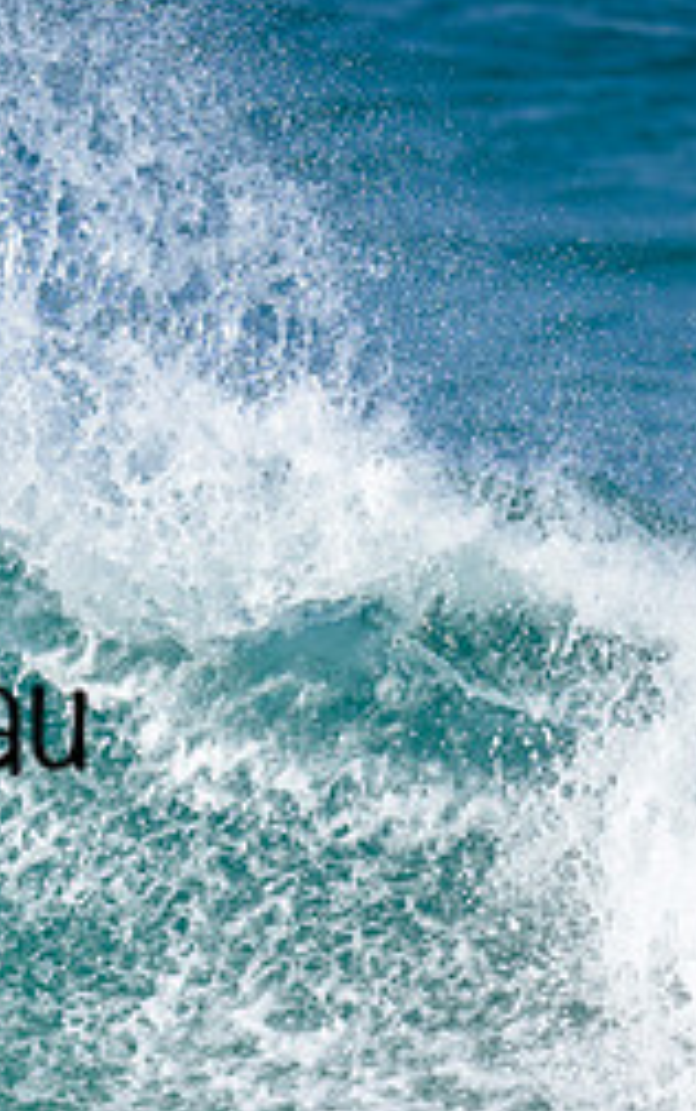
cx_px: -375
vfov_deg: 1.0
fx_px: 62801
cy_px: 758
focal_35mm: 2074
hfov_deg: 0.6
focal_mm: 800
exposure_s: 1/2000
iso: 320
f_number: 6.3
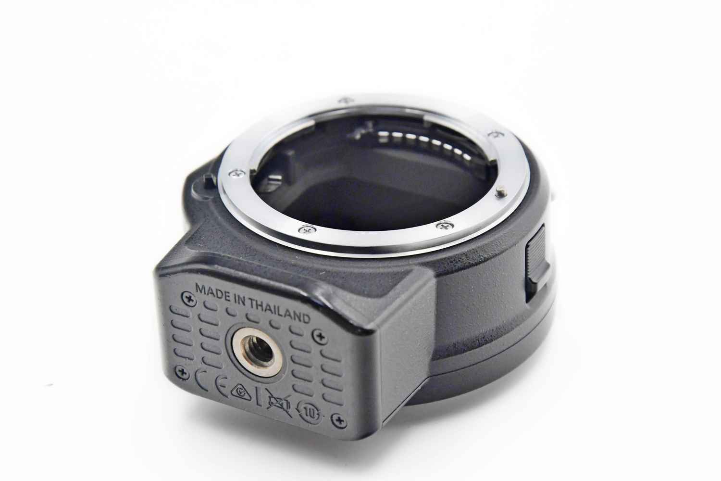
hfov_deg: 19.5
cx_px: 360
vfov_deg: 13.0
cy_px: 240
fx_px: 2103
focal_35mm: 105
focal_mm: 70
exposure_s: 1/160
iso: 1600
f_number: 8
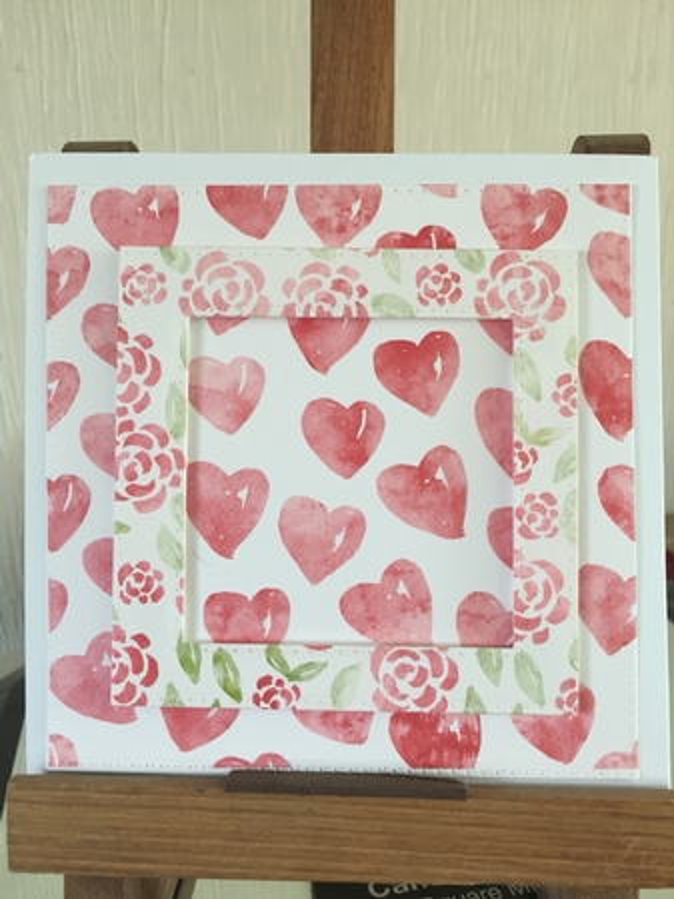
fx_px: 754
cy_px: 450
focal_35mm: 29
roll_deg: +1.1
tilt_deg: -15.2
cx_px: 337
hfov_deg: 48.2
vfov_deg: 61.7
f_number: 2.2
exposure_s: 1/33
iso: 100
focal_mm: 4.15
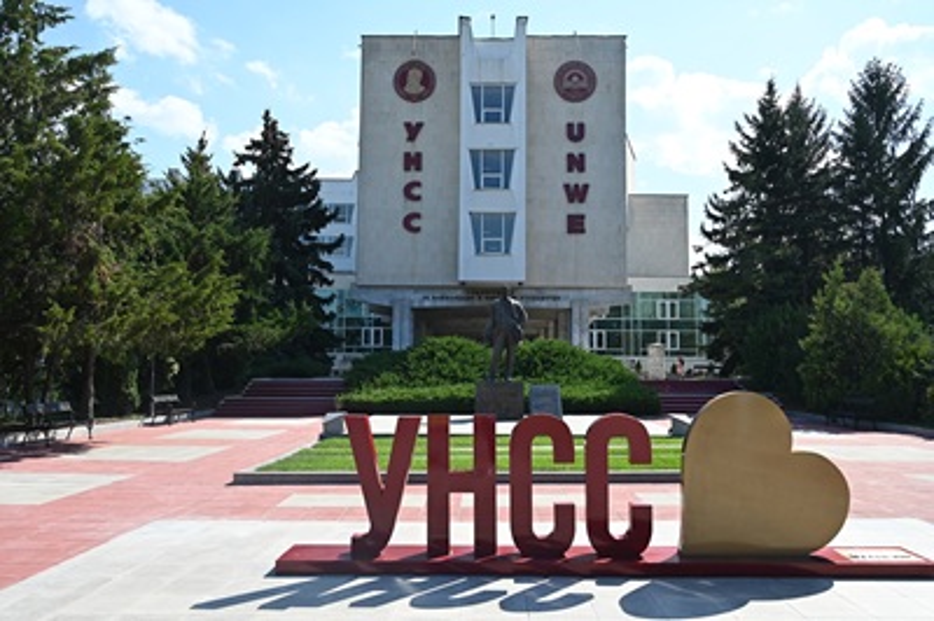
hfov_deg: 63.7
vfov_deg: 44.9
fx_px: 752
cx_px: 467
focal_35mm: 29
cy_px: 310
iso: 100
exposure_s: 1/320
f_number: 6.3
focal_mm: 29
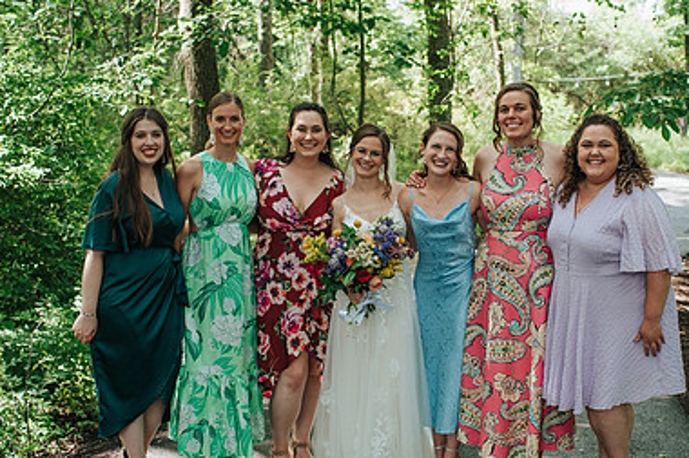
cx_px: 396
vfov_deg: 22.2
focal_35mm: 61
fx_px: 1167
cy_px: 254
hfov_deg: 32.8
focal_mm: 35
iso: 280
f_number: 3.2
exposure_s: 1/250
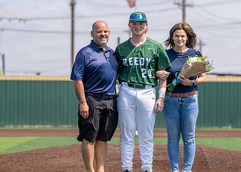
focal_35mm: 208
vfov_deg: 6.9
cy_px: 93
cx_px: 137
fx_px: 1424
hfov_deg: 9.7
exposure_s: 1/1600
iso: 100
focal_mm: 100
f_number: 2.8
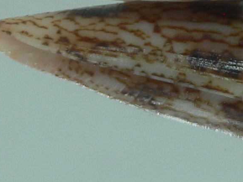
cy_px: -48
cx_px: 177
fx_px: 857
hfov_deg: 16.1
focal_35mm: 122
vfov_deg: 11.8
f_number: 2.8
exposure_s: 1/60
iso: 80
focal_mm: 4.6
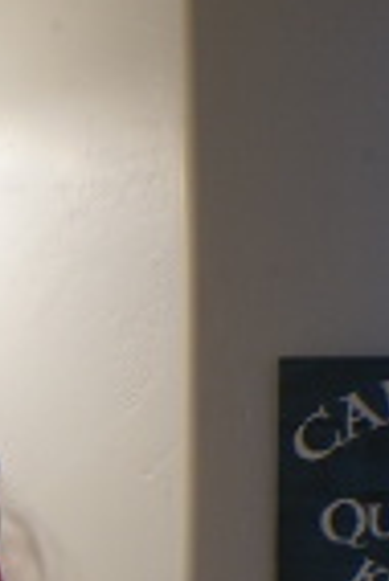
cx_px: -573
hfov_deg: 8.8
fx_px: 2263
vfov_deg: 14.2
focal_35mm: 140
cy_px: 696
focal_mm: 31
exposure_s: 1/10
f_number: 14
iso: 800
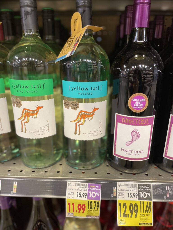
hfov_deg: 53.1
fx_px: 173
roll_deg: +0.1
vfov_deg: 67.3
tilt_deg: -19.4
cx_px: 86
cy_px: 115
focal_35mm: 26
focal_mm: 4.2
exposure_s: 1/60
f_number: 1.6
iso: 125
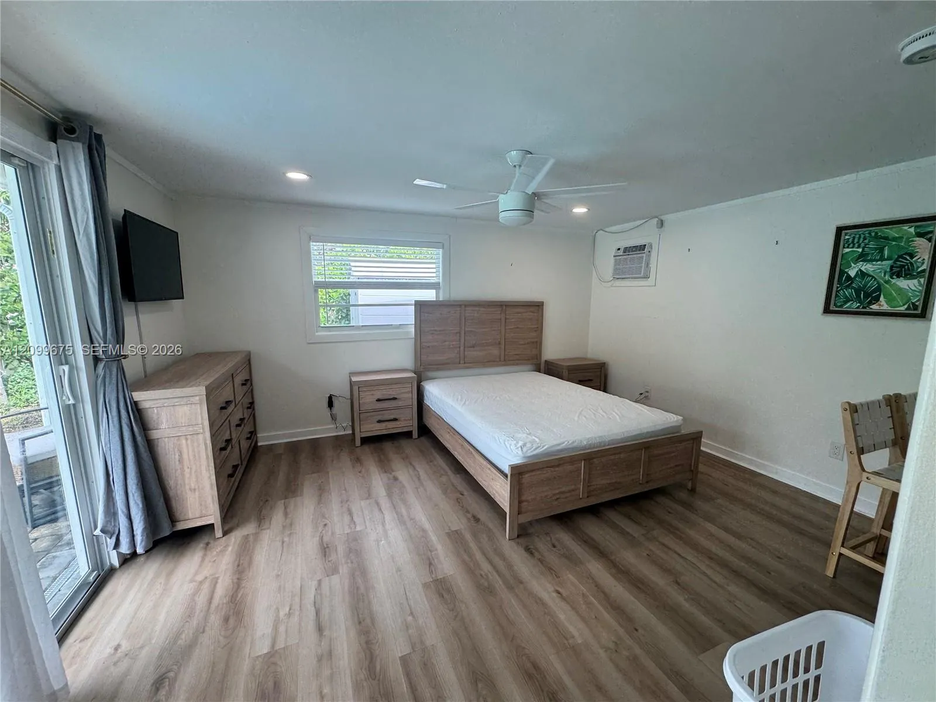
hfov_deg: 102.1
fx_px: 379
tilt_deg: -9.2
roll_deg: -0.1
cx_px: 468
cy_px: 351
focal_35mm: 14
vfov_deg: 85.7
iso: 64
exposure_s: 1/120
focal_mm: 2.22
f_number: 2.2
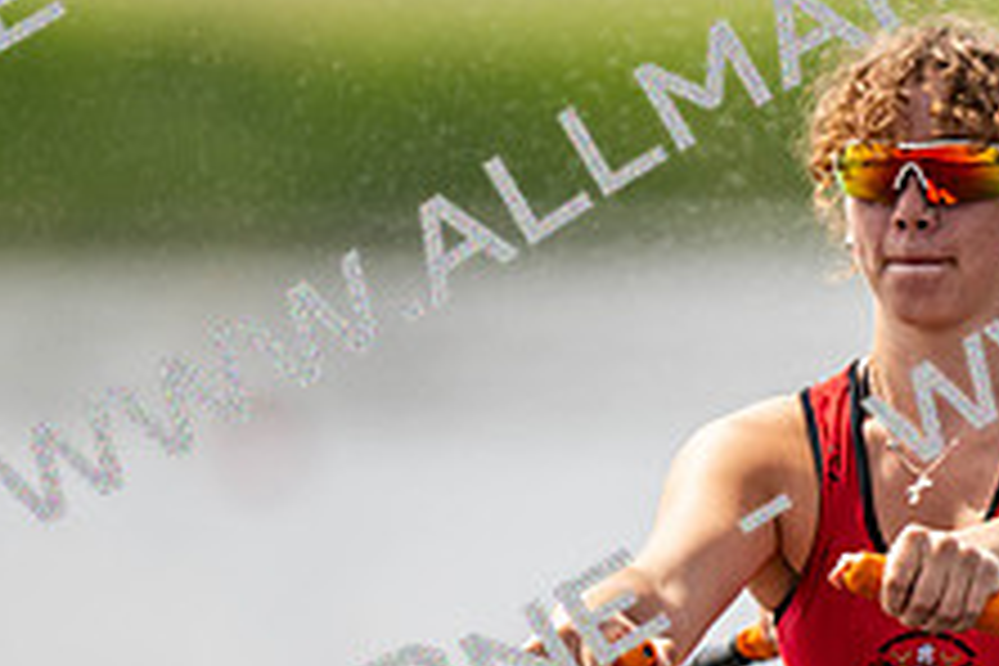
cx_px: 536
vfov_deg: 0.9
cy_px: 538
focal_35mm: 1569
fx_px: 43536
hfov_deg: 1.3
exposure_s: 1/2500
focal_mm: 600
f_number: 4
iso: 180
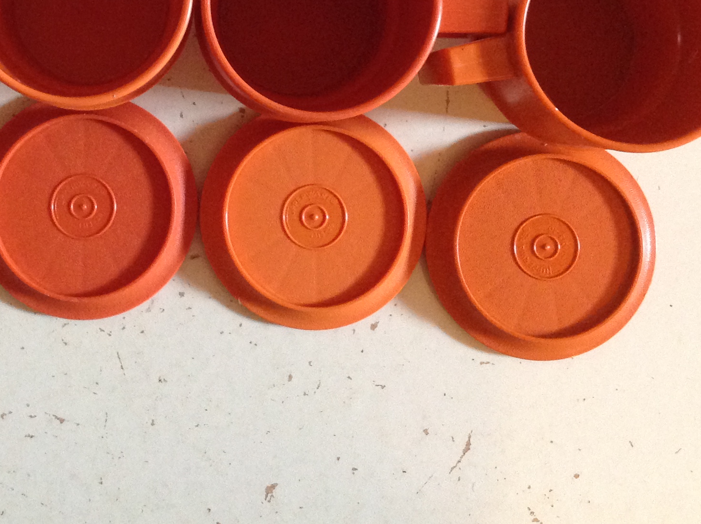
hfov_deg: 30.7
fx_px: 1254
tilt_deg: -88.7
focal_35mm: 62
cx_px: 183
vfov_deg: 23.1
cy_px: 77
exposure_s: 1/15
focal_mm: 4.28
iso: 320
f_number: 2.4
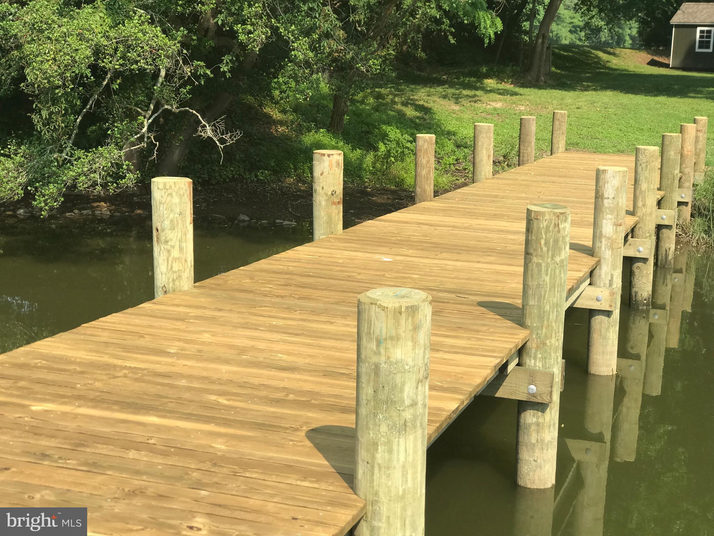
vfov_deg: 25.7
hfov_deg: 33.8
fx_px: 1176
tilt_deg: -11.4
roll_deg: -2.1
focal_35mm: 57
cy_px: 268
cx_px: 357
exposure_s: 1/409
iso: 20
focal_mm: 6.6
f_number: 2.8
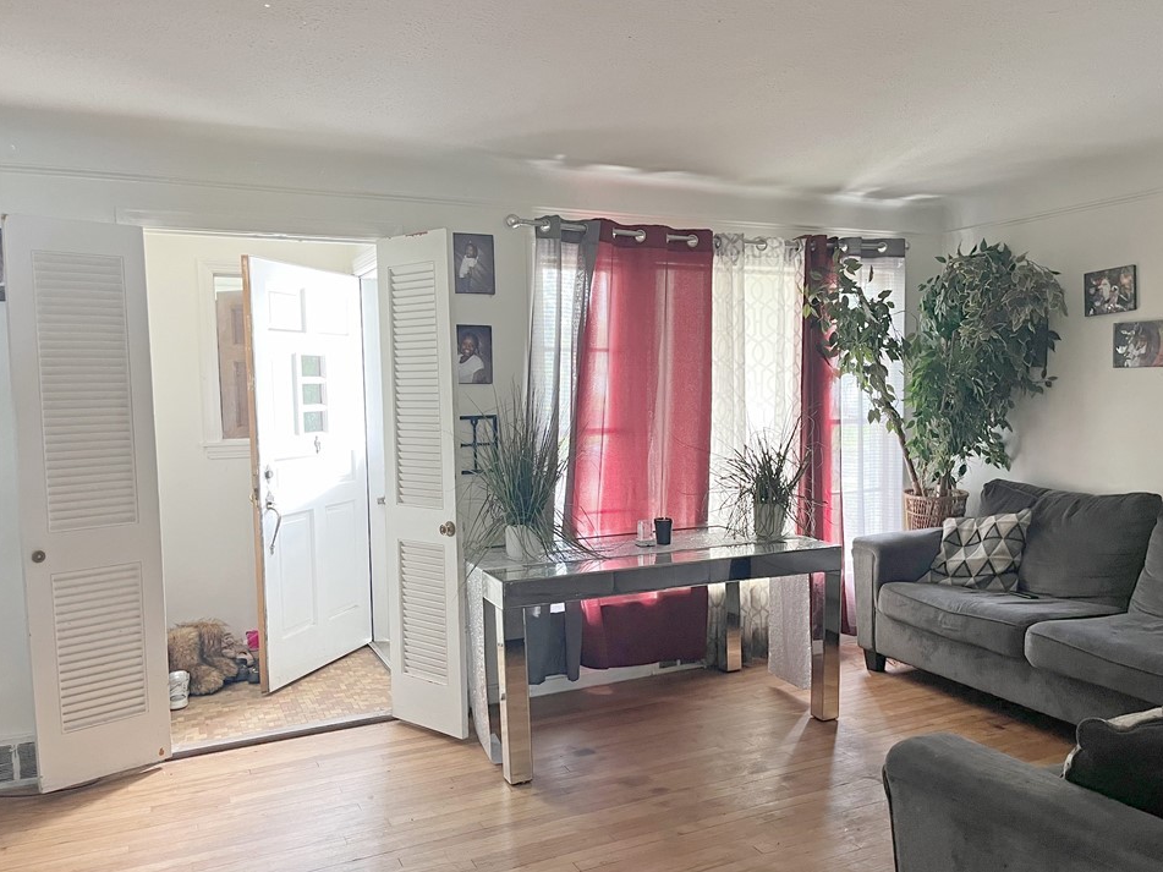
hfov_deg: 63.4
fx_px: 941
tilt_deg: -4.9
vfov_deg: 49.7
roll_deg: +1.5
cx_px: 619
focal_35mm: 28
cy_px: 450
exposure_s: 1/60
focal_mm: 5.1
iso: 250
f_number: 1.6
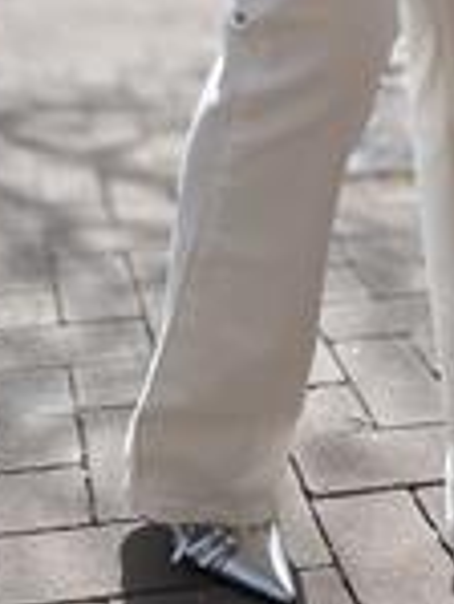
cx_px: 308
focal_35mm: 72
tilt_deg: -0.1
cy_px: -209
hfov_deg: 20.4
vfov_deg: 23.5
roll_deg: +4.3
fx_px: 1257
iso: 50
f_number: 1.5
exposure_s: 1/5587
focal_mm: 5.7
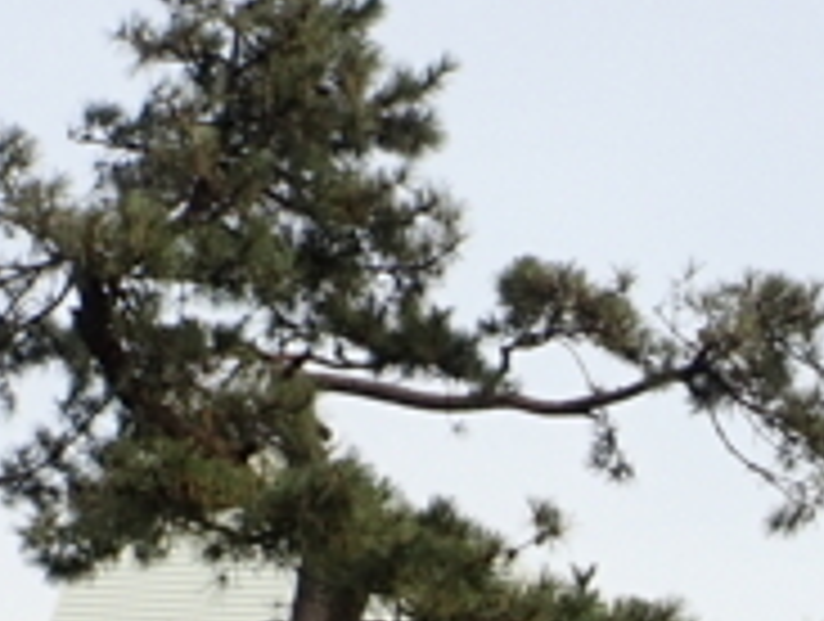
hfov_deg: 17.3
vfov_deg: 13.3
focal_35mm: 109
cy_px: 752
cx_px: 941
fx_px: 2600
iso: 100
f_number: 8
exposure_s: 1/160
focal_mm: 4.5
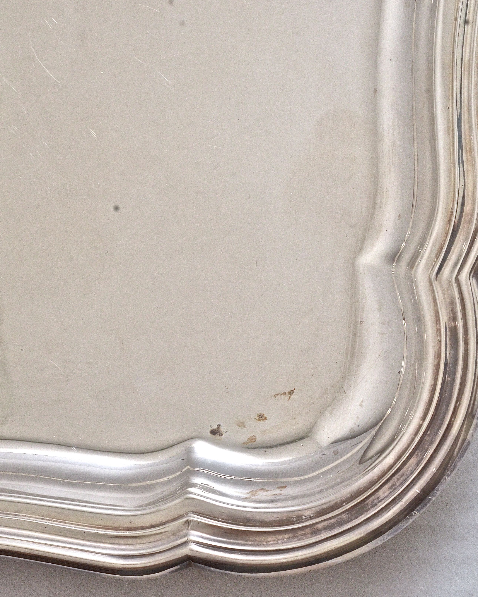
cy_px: 296
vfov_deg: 16.3
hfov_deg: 13.0
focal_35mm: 118
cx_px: 104
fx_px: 2082
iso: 800
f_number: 16
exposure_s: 1/125
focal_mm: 55
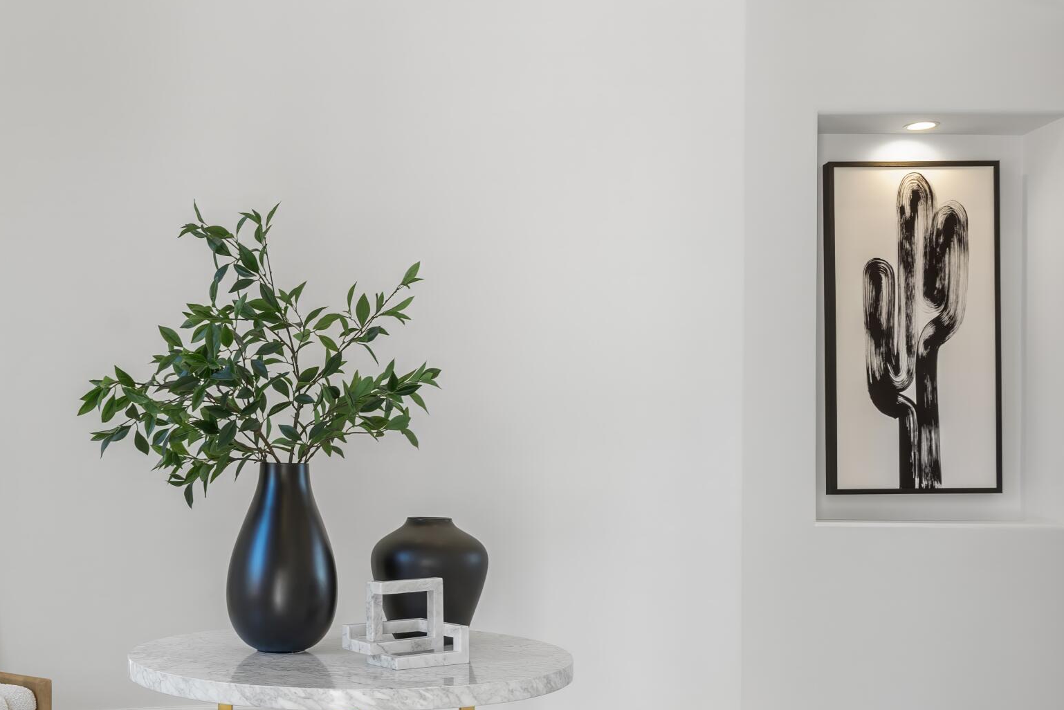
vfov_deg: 34.2
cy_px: 412
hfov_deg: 48.0
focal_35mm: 39
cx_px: 290
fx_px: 1153
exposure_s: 1/60
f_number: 8
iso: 400
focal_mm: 20
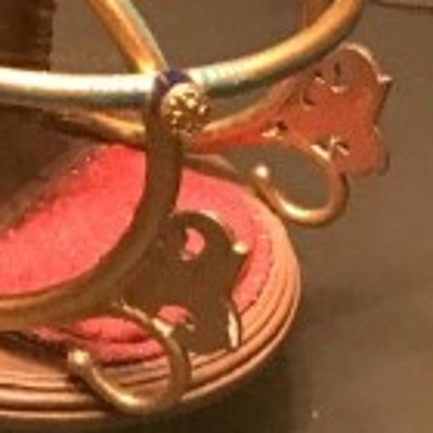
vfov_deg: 10.0
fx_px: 2406
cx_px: -458
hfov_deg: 9.5
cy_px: -220
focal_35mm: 170
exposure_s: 1/8
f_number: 1.8
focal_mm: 3.99
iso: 80
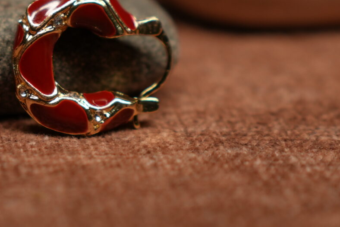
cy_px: 2
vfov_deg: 8.1
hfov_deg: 11.8
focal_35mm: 169
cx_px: -100
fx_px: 1596
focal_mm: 35
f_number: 2.2
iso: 200
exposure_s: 1/100
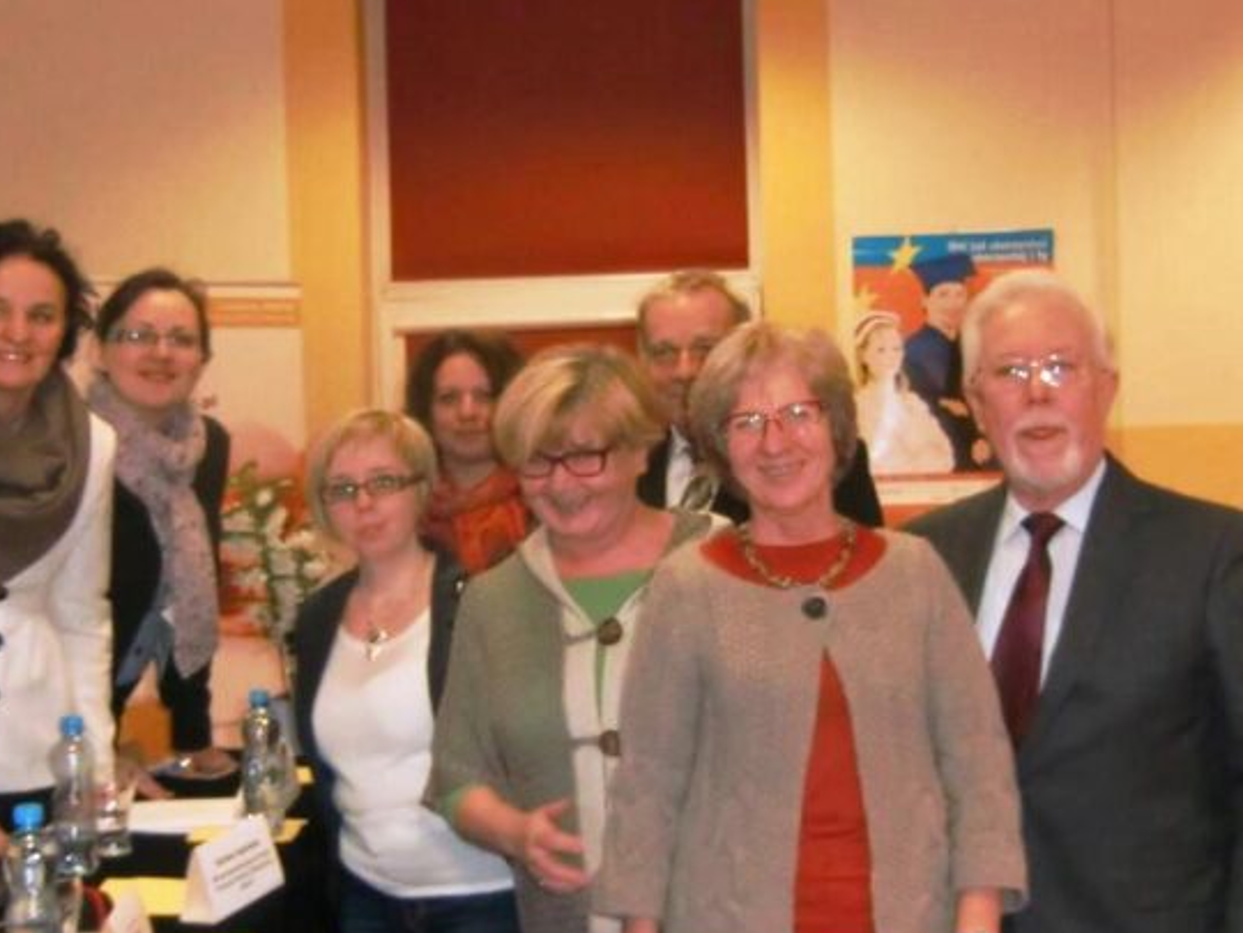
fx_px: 1975
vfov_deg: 26.5
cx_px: 525
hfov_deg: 34.9
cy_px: 514
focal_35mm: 55
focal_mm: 5.2
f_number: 3.5
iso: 400
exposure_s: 1/60
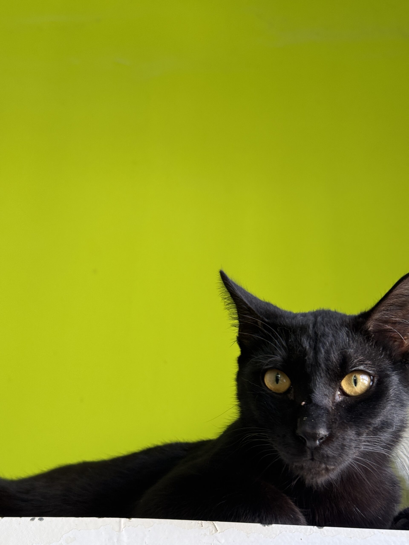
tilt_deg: +29.9
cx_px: 204
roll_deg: -1.3
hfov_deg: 30.3
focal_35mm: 48
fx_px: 756
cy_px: 272
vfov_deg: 39.7
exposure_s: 1/105
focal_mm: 6.76
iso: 100
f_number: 1.78
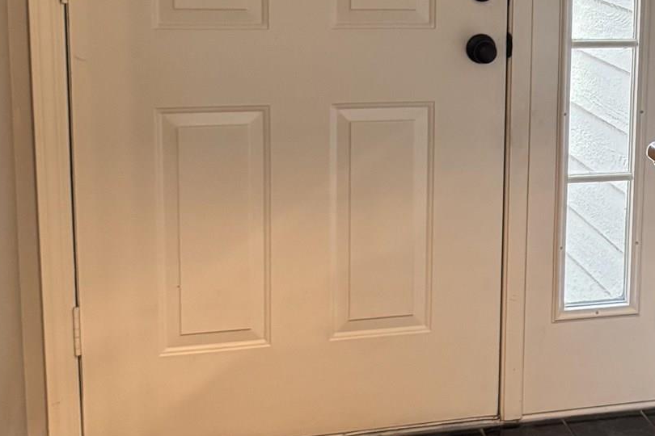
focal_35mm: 71
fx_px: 1292
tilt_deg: -10.9
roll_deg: -2.3
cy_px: 97
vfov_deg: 19.0
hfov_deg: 27.3
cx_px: 610
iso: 640
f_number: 1.78
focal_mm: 6.76
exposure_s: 1/60
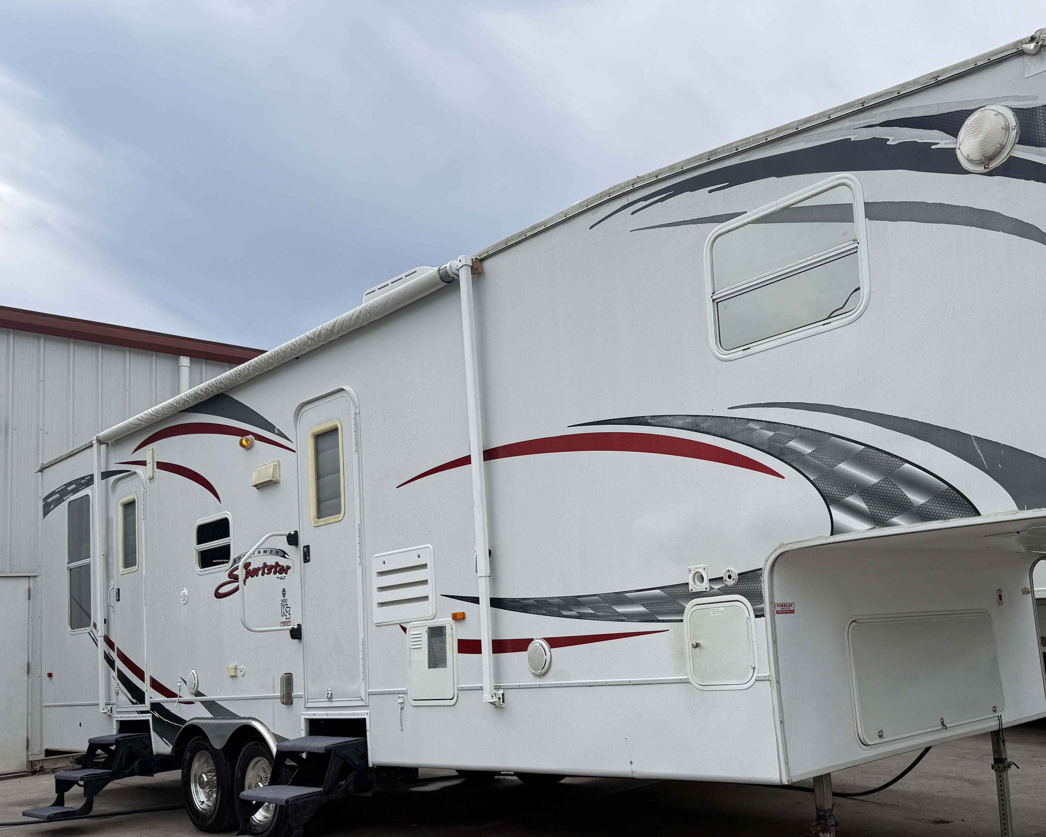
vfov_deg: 45.6
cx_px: 698
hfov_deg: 54.5
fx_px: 991
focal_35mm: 32
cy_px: 498
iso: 80
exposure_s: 1/5714
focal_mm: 6.76
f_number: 1.78
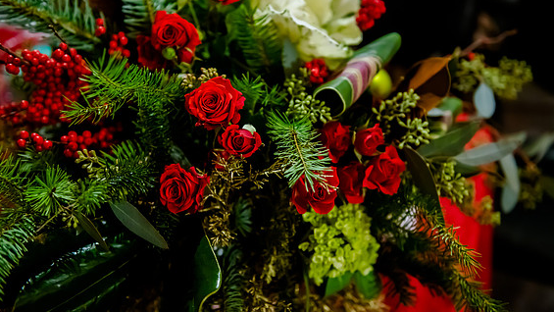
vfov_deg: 27.7
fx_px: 632
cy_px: 149
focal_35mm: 43
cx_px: 280
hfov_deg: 47.4
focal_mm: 40
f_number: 2.8
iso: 4000
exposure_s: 1/60
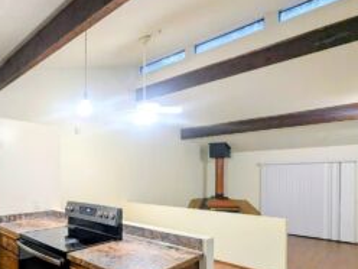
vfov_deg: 61.9
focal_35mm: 21
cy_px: 179
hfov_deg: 72.3
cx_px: 81
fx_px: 217
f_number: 2.2
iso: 296
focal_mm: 1.95
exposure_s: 1/40
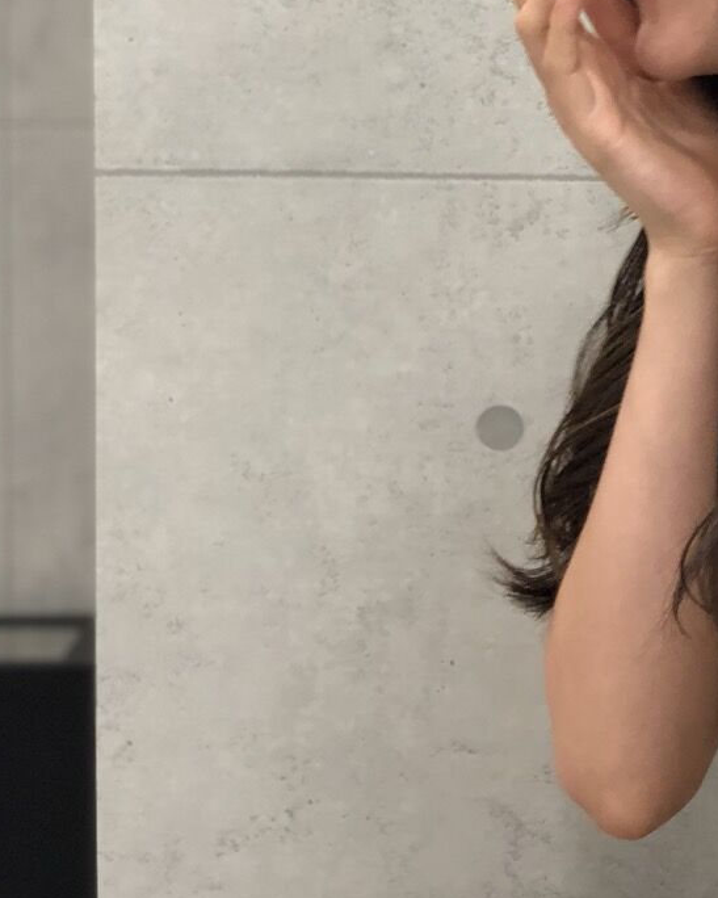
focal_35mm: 95
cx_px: 618
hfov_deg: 16.0
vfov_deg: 20.1
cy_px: 264
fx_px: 2524
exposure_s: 1/50
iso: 125
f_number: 2.4
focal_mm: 6
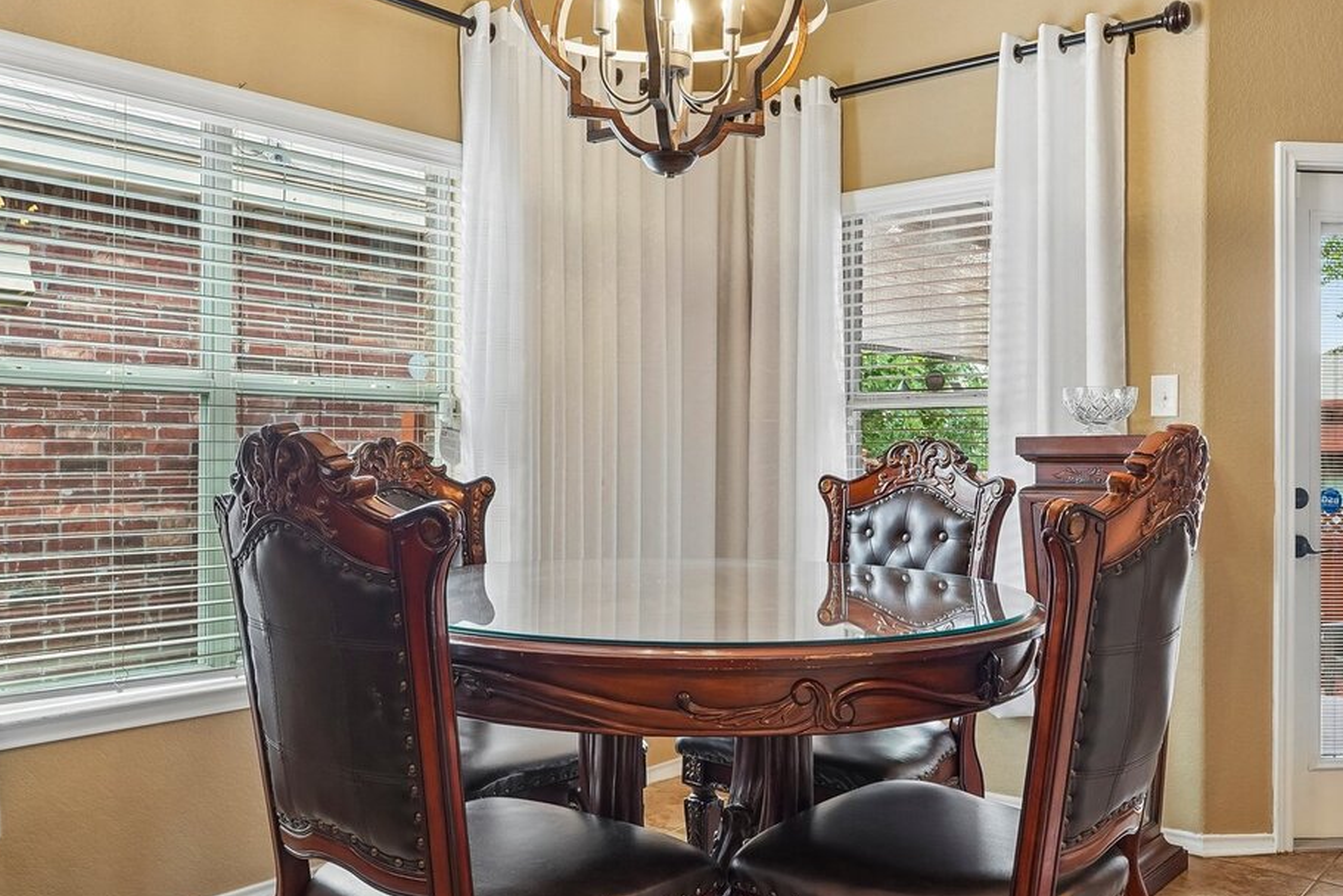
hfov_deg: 58.7
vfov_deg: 41.1
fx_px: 1194
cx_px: 675
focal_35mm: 32
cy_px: 451
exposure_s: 1/15
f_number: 8
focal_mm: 18
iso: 400
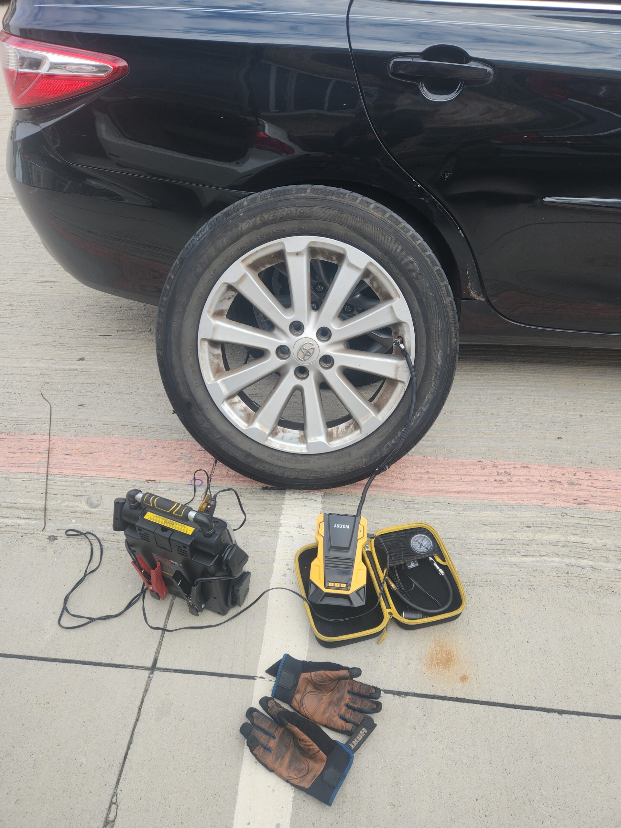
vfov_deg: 73.9
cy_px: 414
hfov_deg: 58.9
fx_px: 550
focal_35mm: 23
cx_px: 310
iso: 20
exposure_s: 1/452
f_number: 1.8
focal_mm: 5.4
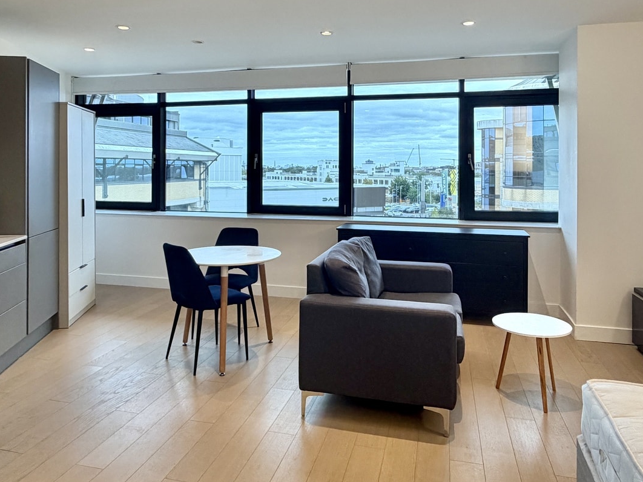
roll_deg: +0.2
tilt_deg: -0.2
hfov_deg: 65.3
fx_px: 501
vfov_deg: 50.6
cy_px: 168
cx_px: 317
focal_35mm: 27
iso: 250
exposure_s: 1/100
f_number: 2.2
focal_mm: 2.22
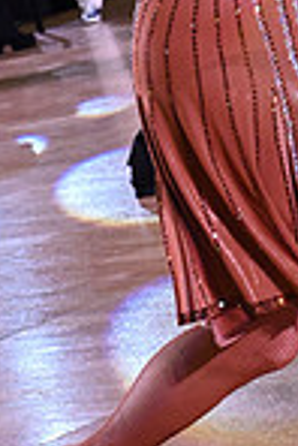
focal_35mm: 239
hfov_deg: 5.7
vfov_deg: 8.5
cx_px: 408
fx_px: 2960
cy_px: -118
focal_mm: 61
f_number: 7.1
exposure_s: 1/320
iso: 5000
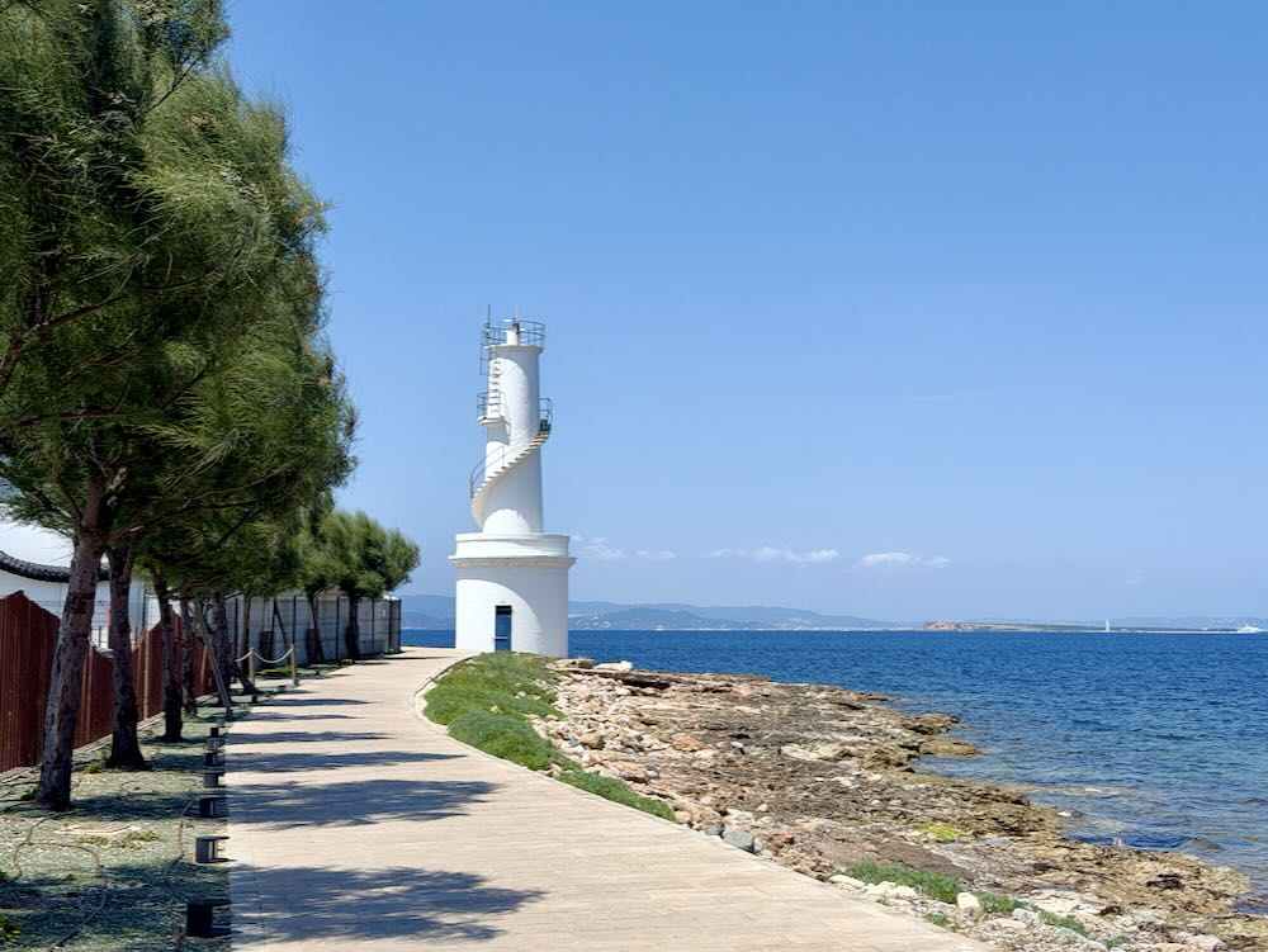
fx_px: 1759
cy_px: 476
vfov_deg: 30.3
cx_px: 634
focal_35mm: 48
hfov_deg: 39.6
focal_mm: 6.76
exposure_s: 1/7874
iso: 64
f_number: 1.78
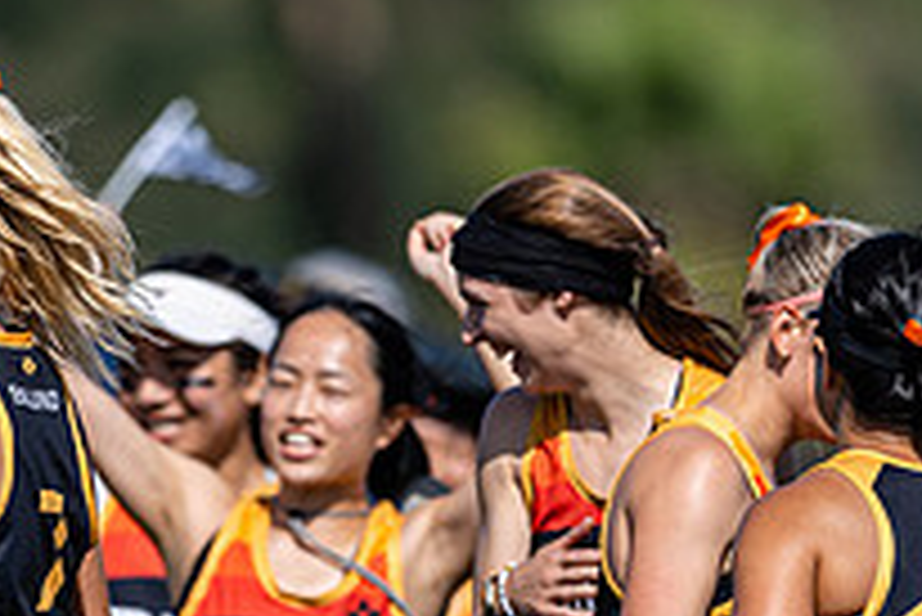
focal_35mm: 1130
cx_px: 252
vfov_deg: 1.2
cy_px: 641
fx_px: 28960
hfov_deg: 1.8
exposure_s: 1/3200
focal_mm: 400
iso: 100
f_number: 2.8
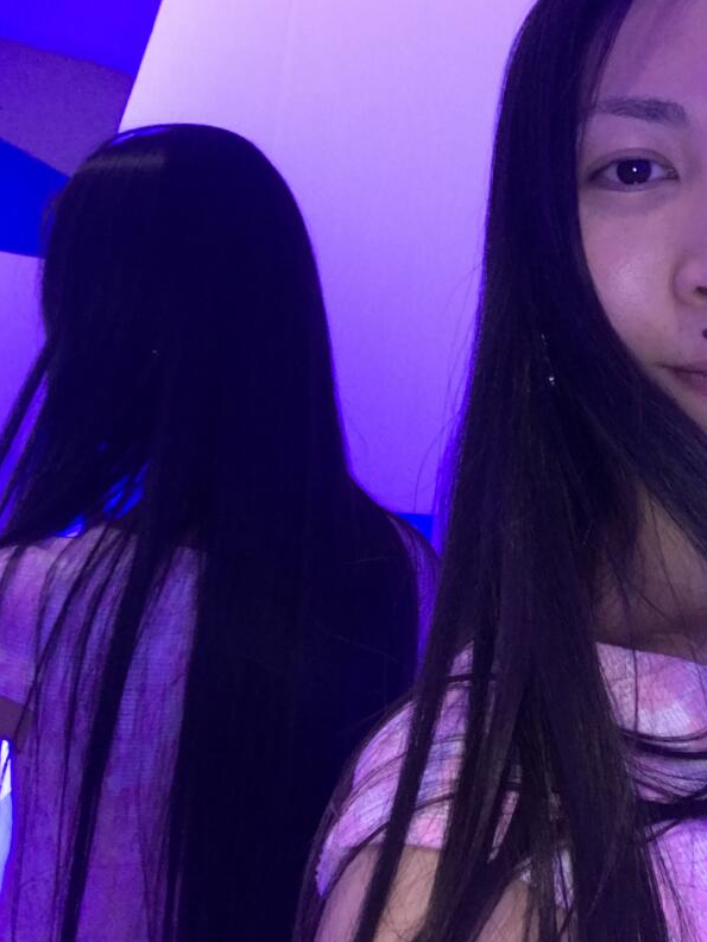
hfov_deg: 33.5
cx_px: 436
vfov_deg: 43.3
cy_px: 326
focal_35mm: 43
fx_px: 1171
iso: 160
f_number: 2.2
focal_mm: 2.87
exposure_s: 1/20
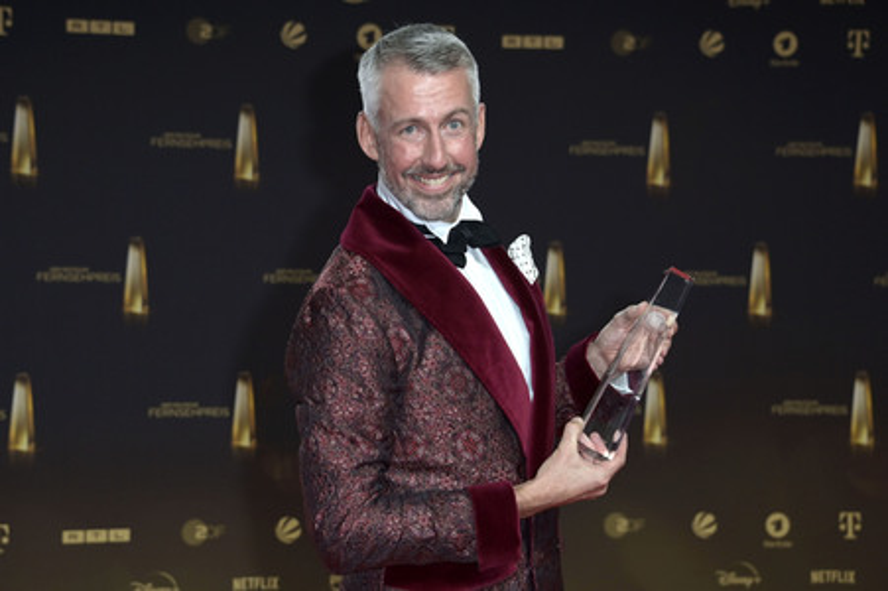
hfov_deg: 28.1
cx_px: 444
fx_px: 1775
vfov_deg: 18.9
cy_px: 296
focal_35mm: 72
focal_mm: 72
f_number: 5.6
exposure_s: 1/250
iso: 1250
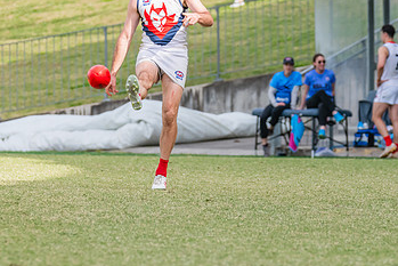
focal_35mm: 569
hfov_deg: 3.6
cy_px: 73
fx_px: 6293
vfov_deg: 2.4
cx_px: 156
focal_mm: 290
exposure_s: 1/1250
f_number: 8
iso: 800
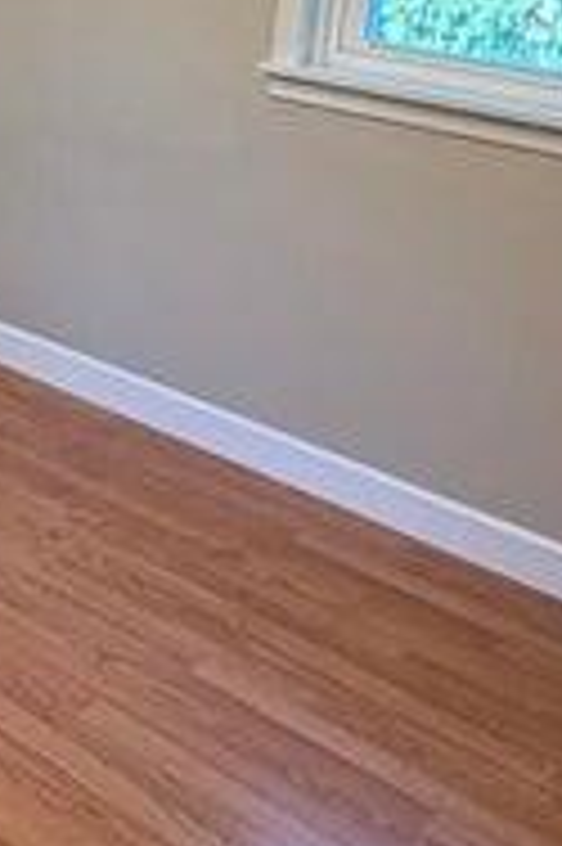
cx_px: -169
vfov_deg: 29.8
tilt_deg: -12.1
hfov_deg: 19.0
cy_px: 171
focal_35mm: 66
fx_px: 1548
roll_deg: -2.0
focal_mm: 2.22
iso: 200
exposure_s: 1/60
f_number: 2.2
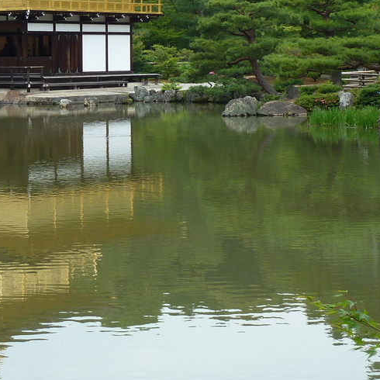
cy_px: 74
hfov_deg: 16.4
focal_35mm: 104
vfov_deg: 16.6
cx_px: -3
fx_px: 1292
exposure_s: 1/100
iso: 80
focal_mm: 7.9
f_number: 4
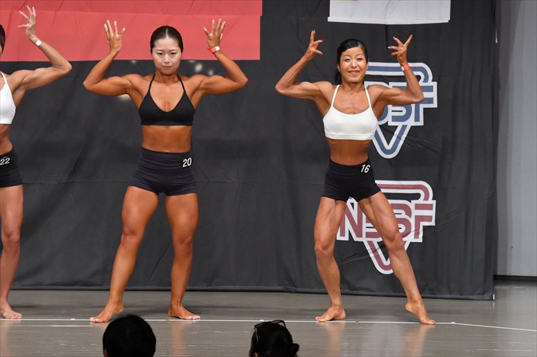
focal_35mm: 225
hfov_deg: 9.2
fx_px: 3355
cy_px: 178
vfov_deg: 6.1
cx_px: 268
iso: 5000
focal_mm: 150
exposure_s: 1/400
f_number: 5.6
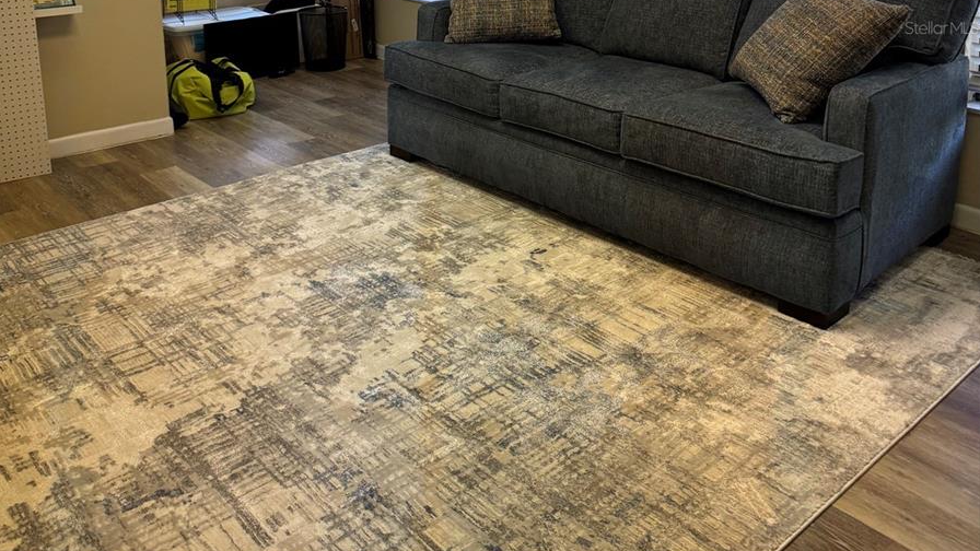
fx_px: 909
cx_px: 490
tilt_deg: -11.4
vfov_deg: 31.7
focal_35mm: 35
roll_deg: +1.4
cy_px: 27
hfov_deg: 56.6
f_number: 1.78
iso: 125
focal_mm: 6.76
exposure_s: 1/120
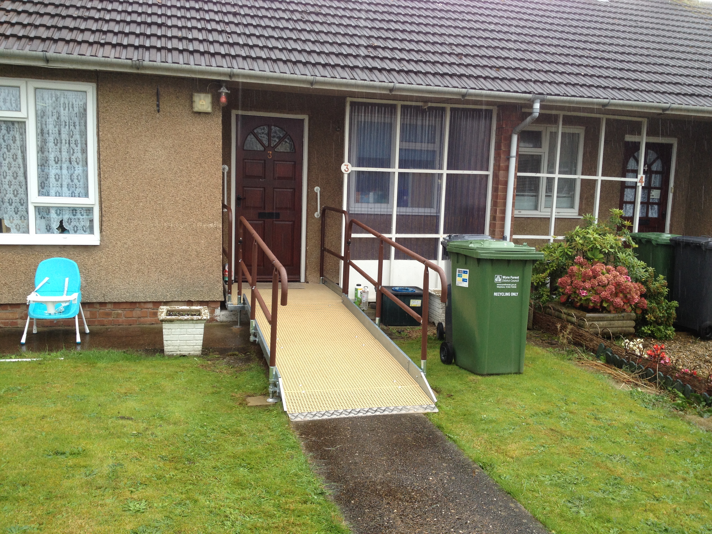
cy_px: 267
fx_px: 720
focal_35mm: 35
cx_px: 356
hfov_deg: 52.6
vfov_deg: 40.7
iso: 50
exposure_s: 1/163
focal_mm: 4.28
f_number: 2.4
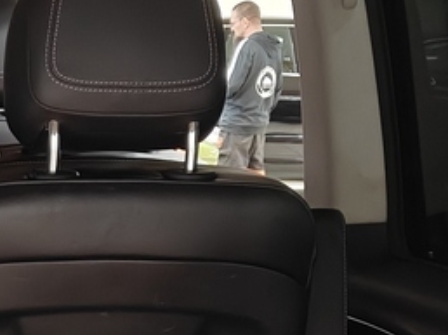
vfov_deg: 10.4
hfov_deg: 13.9
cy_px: 594
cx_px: -208
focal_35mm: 134
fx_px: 1733
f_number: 1.8
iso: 160
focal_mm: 5.59
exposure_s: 1/33
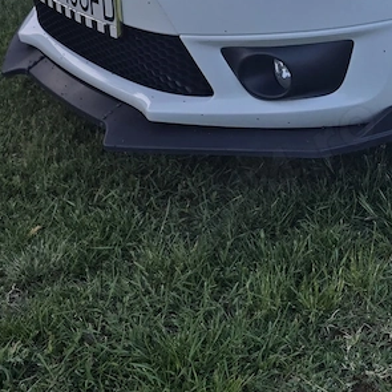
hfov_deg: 24.0
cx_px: 388
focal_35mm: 69
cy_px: -104
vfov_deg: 22.6
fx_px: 884
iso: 80
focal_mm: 6.3
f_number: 1.7
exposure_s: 1/180
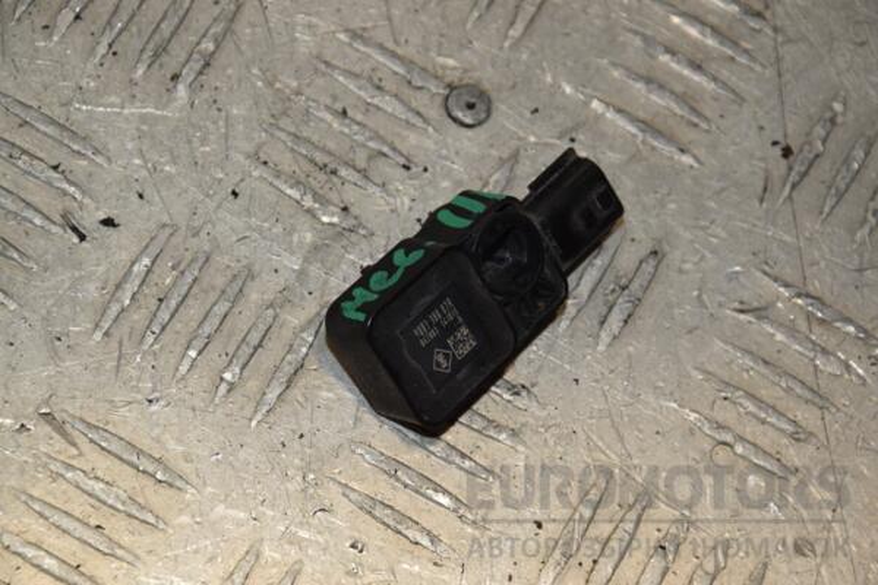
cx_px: 439
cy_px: 292
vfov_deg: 8.7
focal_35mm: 158
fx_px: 3841
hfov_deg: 13.0
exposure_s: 1/200
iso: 800
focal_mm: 105
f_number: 9
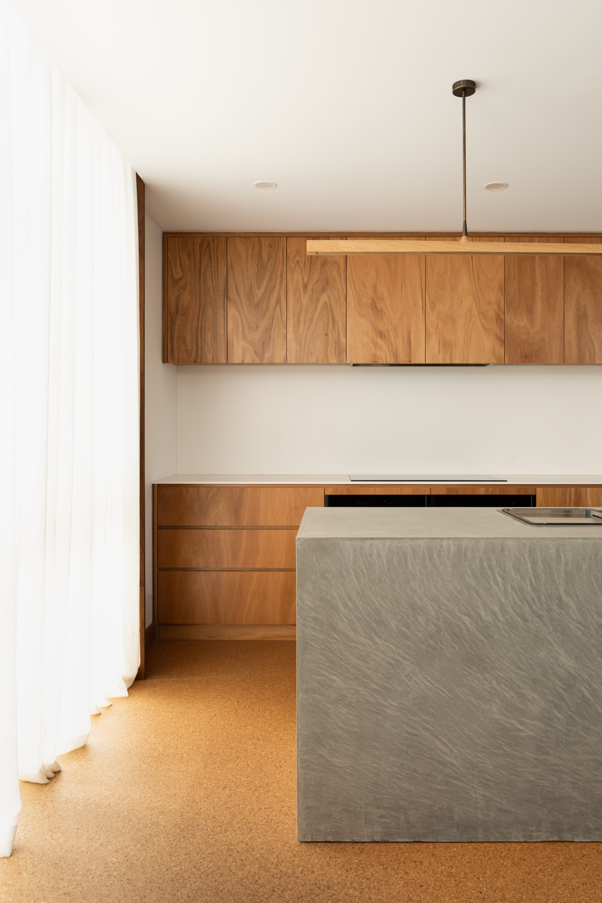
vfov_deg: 63.7
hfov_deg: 45.0
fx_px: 727
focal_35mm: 29
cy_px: 452
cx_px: 301
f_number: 10
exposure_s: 1/6
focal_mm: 29
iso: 125
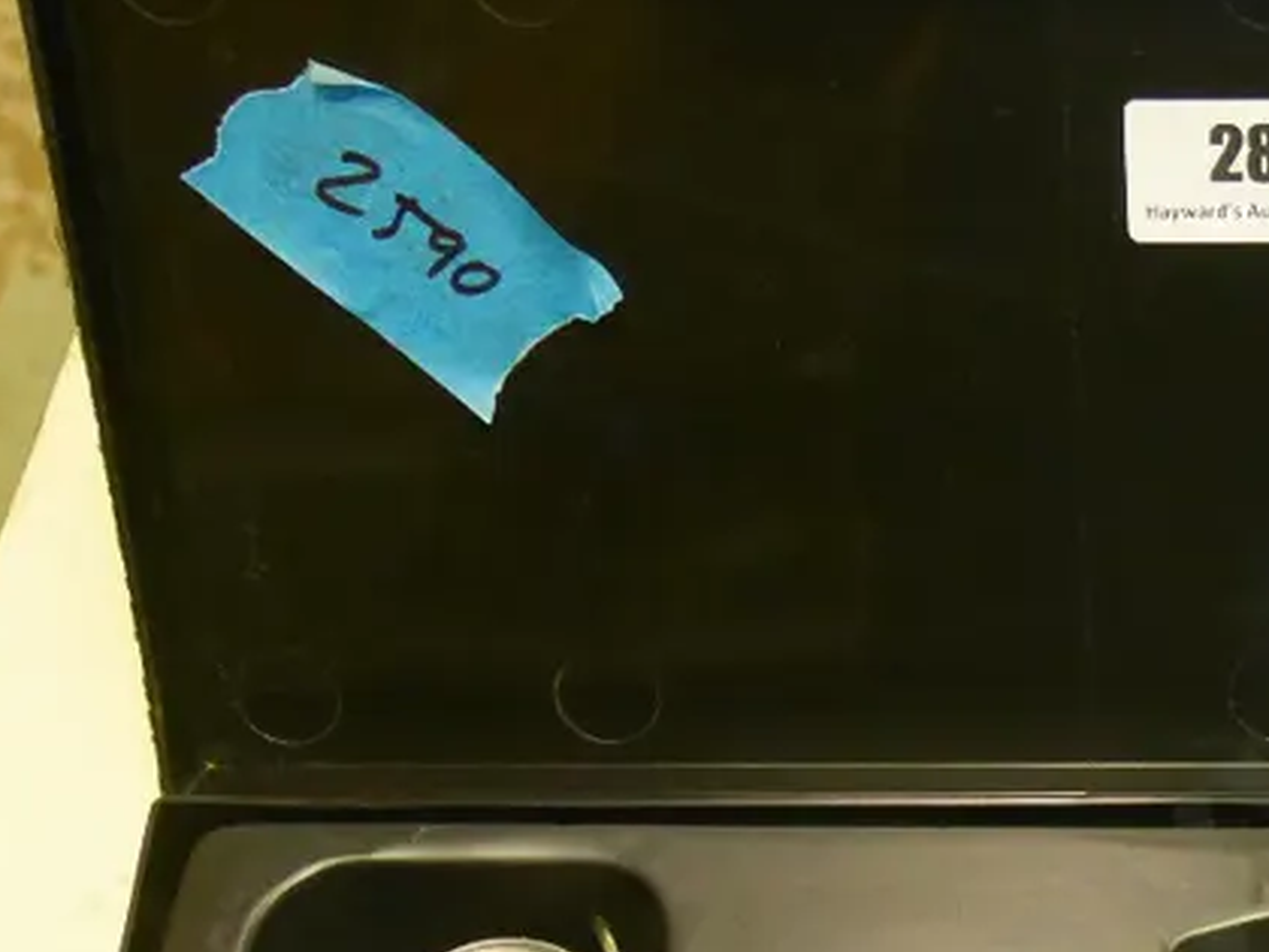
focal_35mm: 78
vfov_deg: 18.8
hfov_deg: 23.4
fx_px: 2859
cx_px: 1411
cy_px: 724
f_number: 4
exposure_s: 1/100
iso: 3200
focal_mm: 16
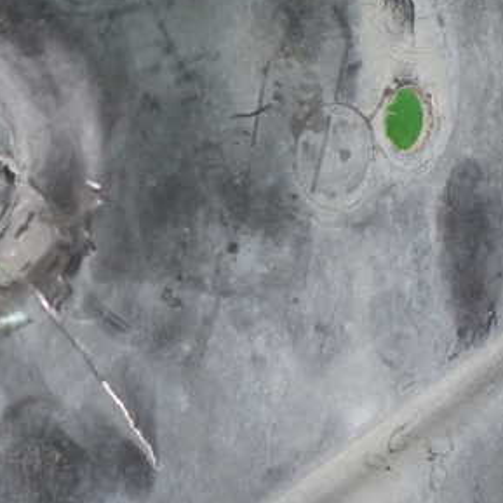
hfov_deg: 29.2
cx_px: 7
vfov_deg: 31.1
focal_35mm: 55
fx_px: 904
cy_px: 258
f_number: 2.3
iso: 800
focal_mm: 5.4
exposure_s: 1/60
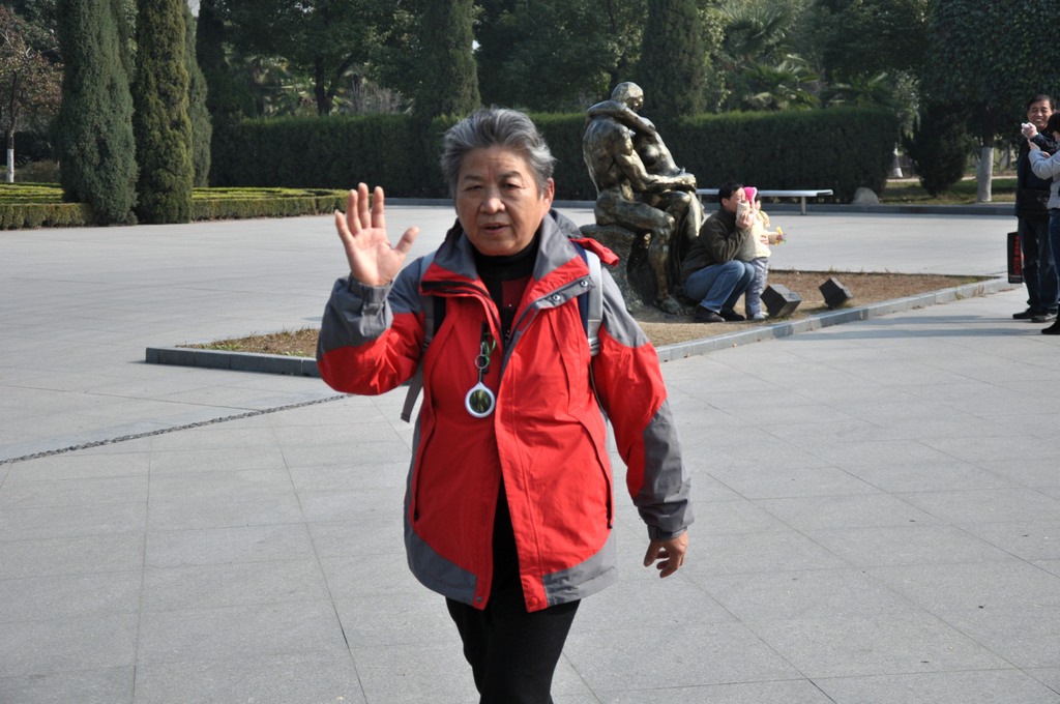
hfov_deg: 31.9
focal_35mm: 63
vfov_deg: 21.5
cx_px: 530
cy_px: 352
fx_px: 1853
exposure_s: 1/1600
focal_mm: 42
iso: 250
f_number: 4.8
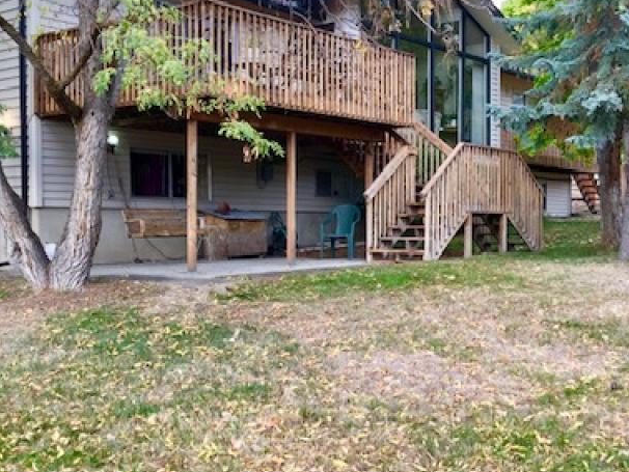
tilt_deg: +0.5
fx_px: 891
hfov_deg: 38.8
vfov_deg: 29.7
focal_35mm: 49
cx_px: 364
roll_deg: -0.7
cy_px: 239
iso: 40
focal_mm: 4.15
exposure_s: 1/120
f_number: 2.2
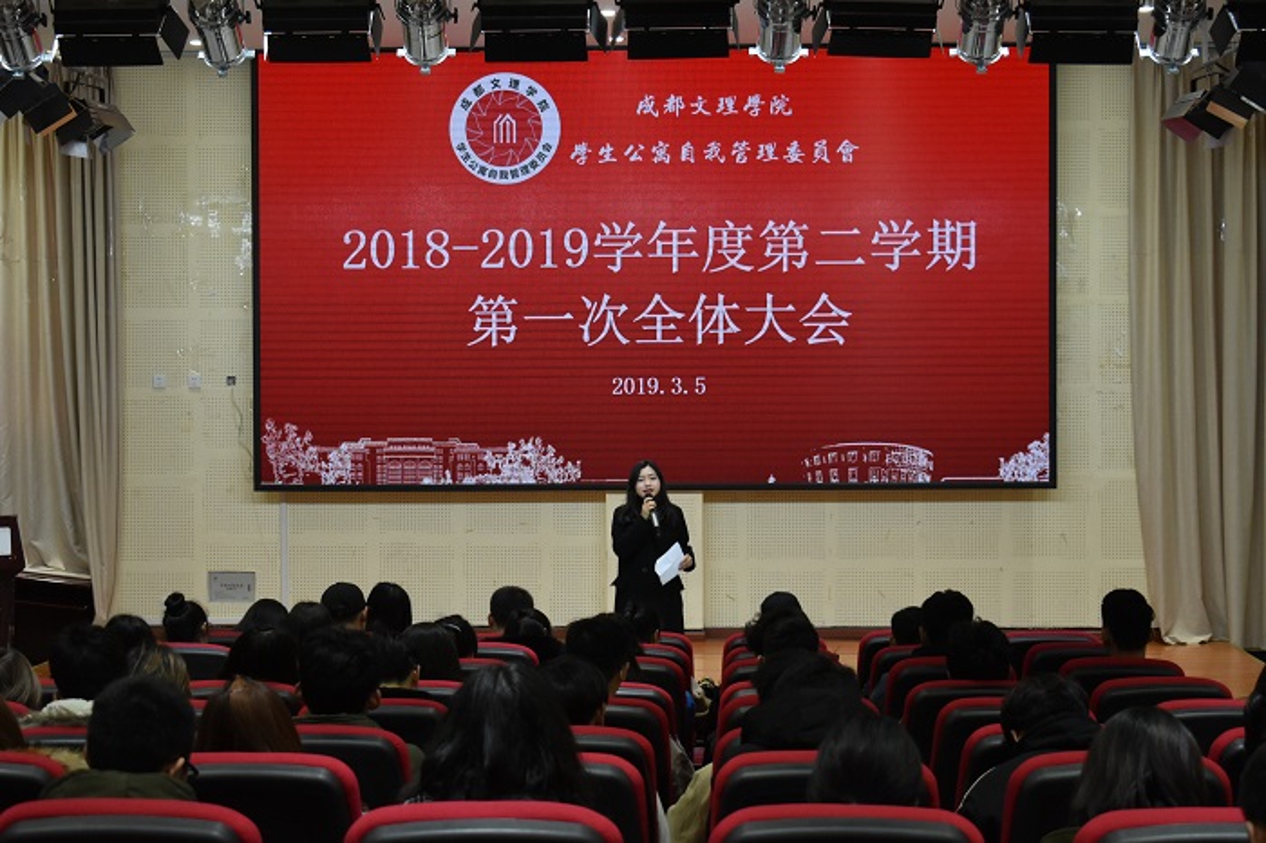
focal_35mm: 68
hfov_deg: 29.9
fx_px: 2373
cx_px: 633
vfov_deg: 20.1
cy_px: 422
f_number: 5
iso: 1800
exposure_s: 1/125
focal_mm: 45
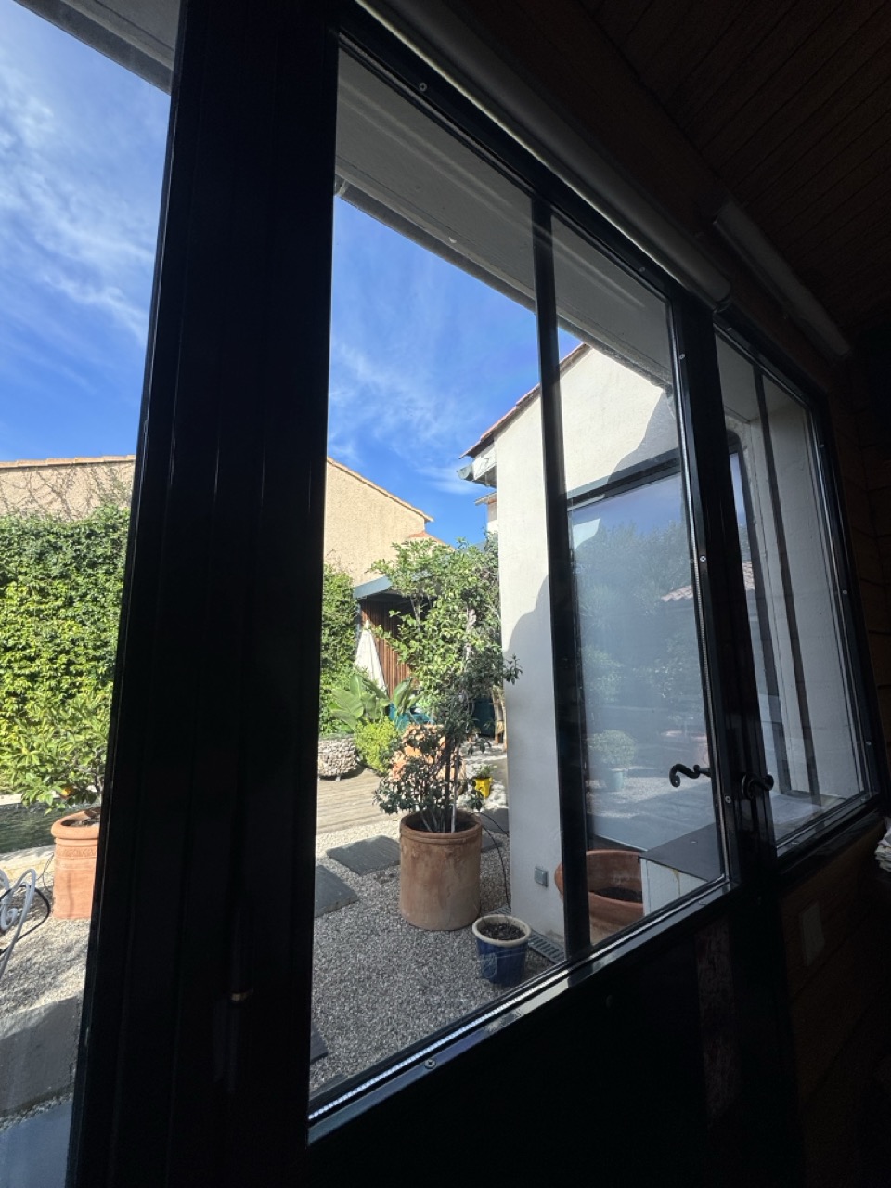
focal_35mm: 14
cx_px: 446
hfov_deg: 85.7
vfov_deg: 102.1
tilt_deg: +9.3
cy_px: 594
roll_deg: +0.6
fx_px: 480
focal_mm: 2.22
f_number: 2.2
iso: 50
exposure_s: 1/840
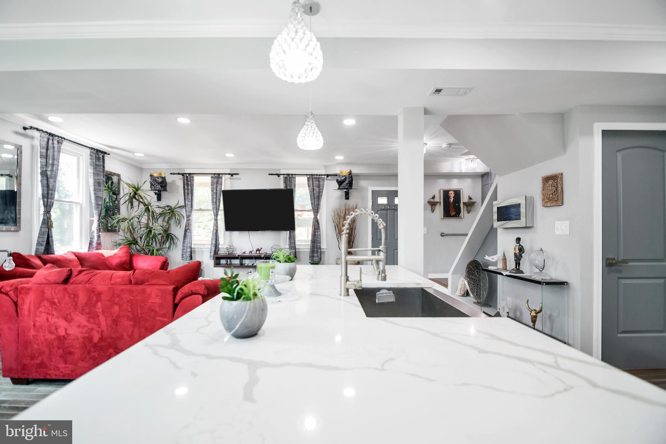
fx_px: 278
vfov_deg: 77.3
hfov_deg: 100.4
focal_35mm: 15
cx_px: 333
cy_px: 222
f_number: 5
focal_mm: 15
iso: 400
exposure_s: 1/100
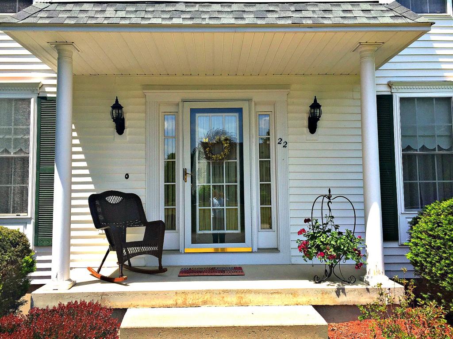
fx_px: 380
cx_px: 226
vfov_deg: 48.2
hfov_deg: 61.7
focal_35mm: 29
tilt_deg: +5.0
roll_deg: -0.5
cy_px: 170
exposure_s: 1/2083
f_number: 2.2
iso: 32
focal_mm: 4.15
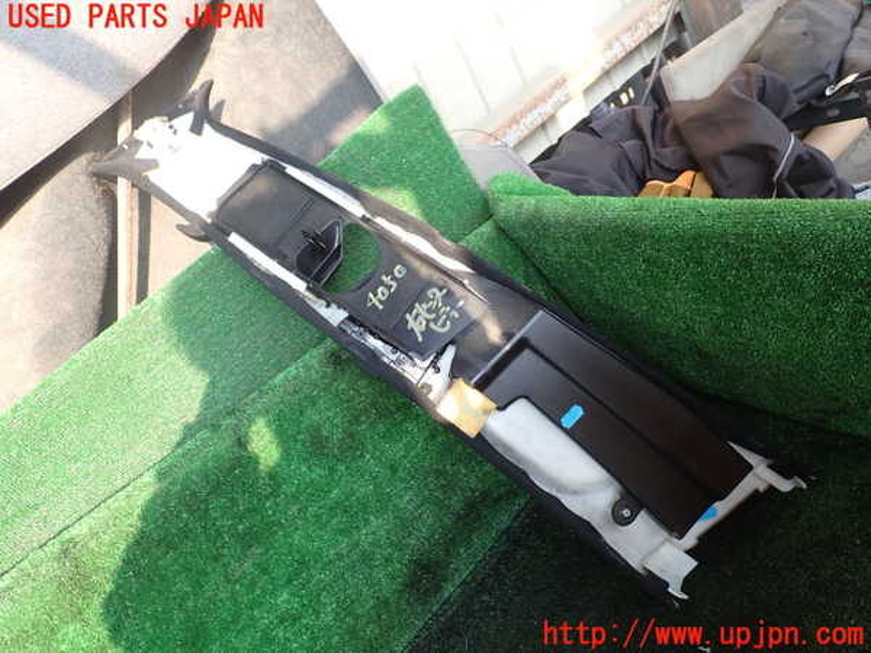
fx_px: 755
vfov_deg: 46.8
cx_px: 436
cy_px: 326
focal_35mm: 30
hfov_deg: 60.0
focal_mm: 5.4
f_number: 3.2
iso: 100
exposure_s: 1/80
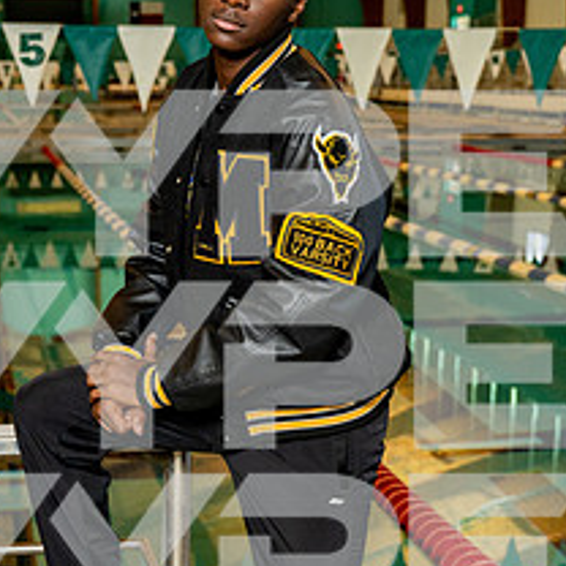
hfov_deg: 24.5
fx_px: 1295
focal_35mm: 70
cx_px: 193
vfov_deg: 24.6
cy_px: 367
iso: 1600
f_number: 4
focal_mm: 38
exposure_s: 1/250
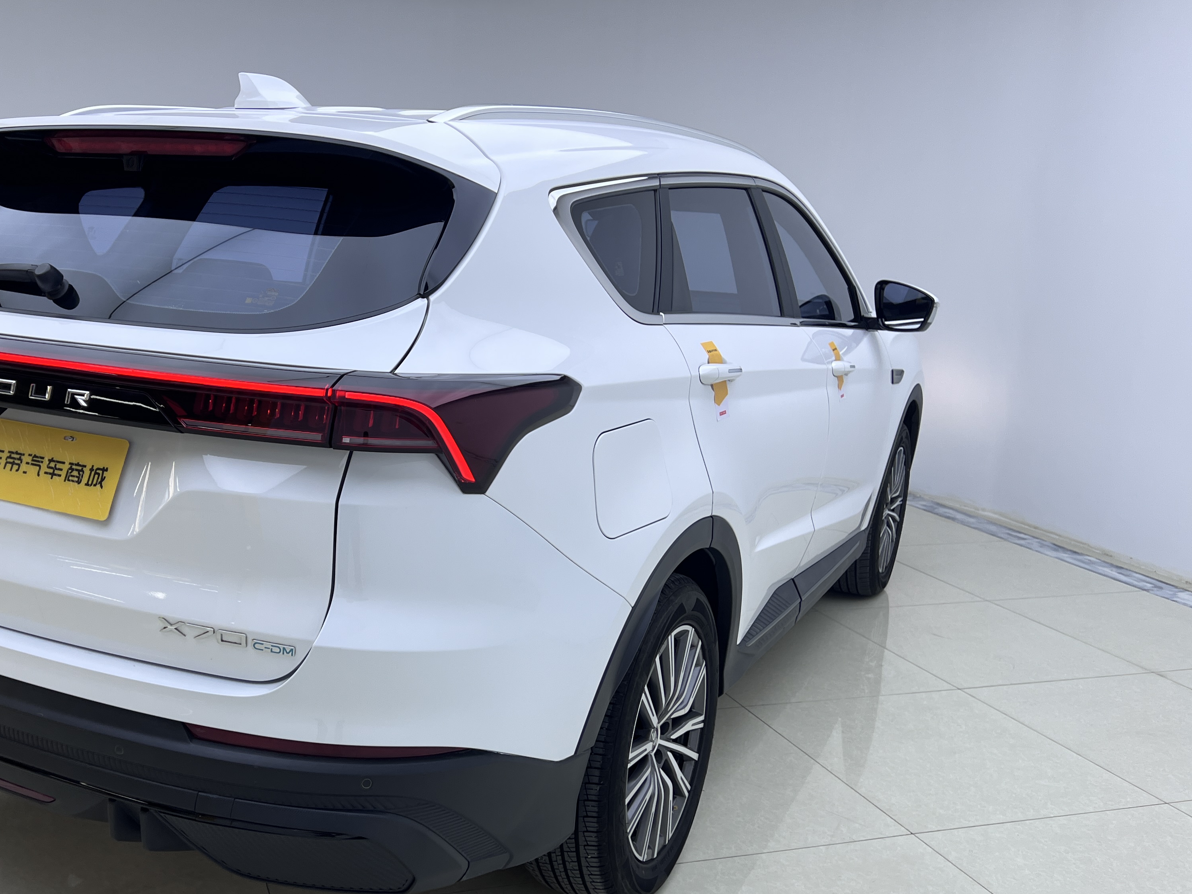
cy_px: 540
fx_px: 1205
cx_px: 436
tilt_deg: -15.3
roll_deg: +0.2
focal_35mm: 35
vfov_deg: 40.5
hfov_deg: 52.0
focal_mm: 5.7
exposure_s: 1/231
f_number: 1.5
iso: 40
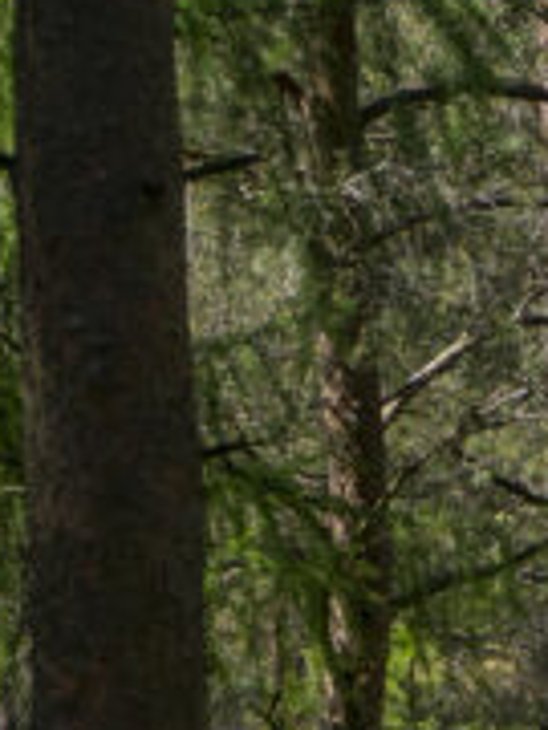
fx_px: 16844
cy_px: 2052
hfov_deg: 1.9
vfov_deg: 2.5
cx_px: 1015
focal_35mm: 798
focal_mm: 70
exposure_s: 1/200
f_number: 7.1
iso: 200
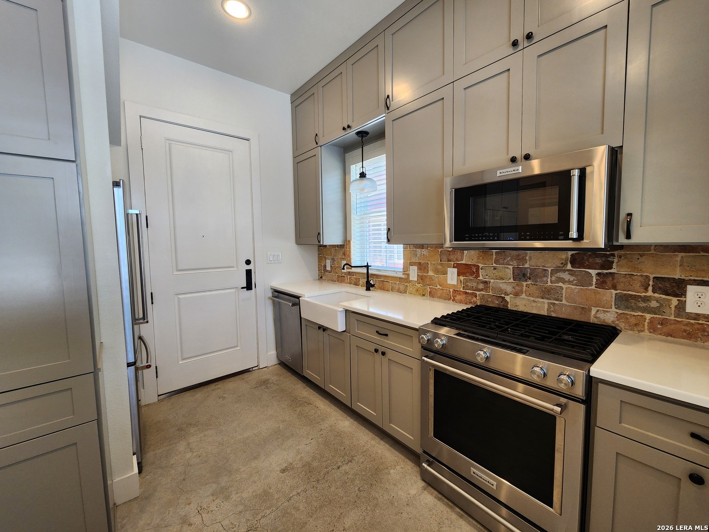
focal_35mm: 13
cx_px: 354
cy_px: 266
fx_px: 266
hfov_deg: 106.2
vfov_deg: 89.9
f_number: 2.2
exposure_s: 1/60
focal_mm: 2.2
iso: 160
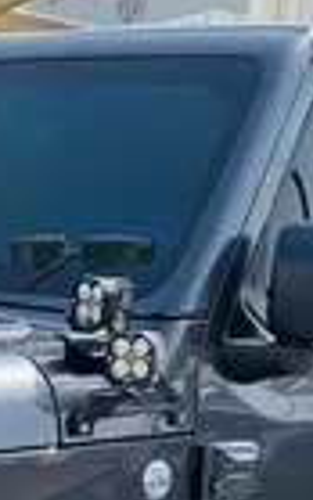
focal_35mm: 127
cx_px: -137
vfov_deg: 15.5
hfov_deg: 10.0
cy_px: 676
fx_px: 1732
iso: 25
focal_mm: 4.25
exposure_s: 1/1100
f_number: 1.8
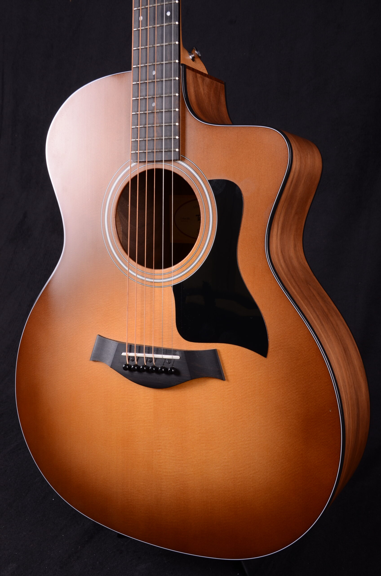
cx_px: 190
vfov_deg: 49.6
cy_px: 288
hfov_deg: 34.1
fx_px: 622
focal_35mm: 39
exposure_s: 1/200
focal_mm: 26
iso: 200
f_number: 13
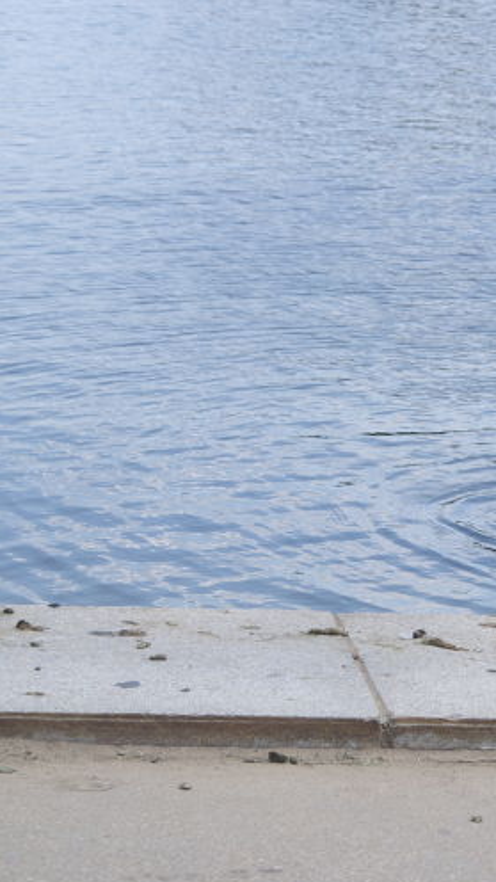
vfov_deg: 12.2
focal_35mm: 177
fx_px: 4138
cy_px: 456
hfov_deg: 6.8
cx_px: 623
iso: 100
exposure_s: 1/250
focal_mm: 70
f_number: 6.7
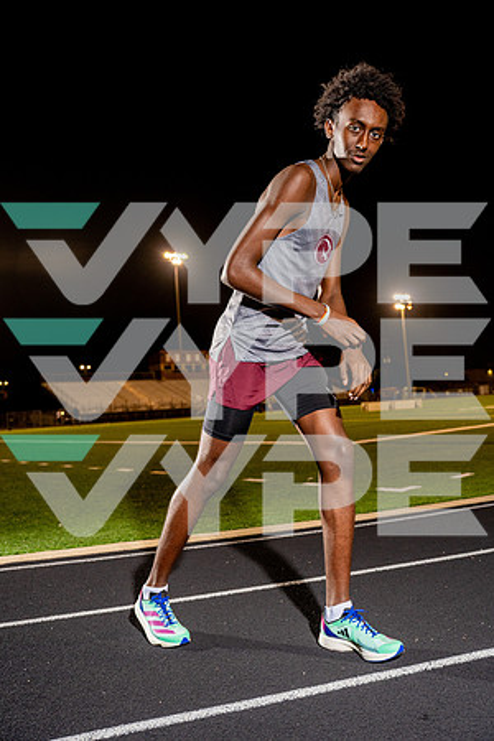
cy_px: 370
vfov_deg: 58.7
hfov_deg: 41.1
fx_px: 659
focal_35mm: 32
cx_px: 247
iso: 800
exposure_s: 1/250
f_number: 4
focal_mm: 32
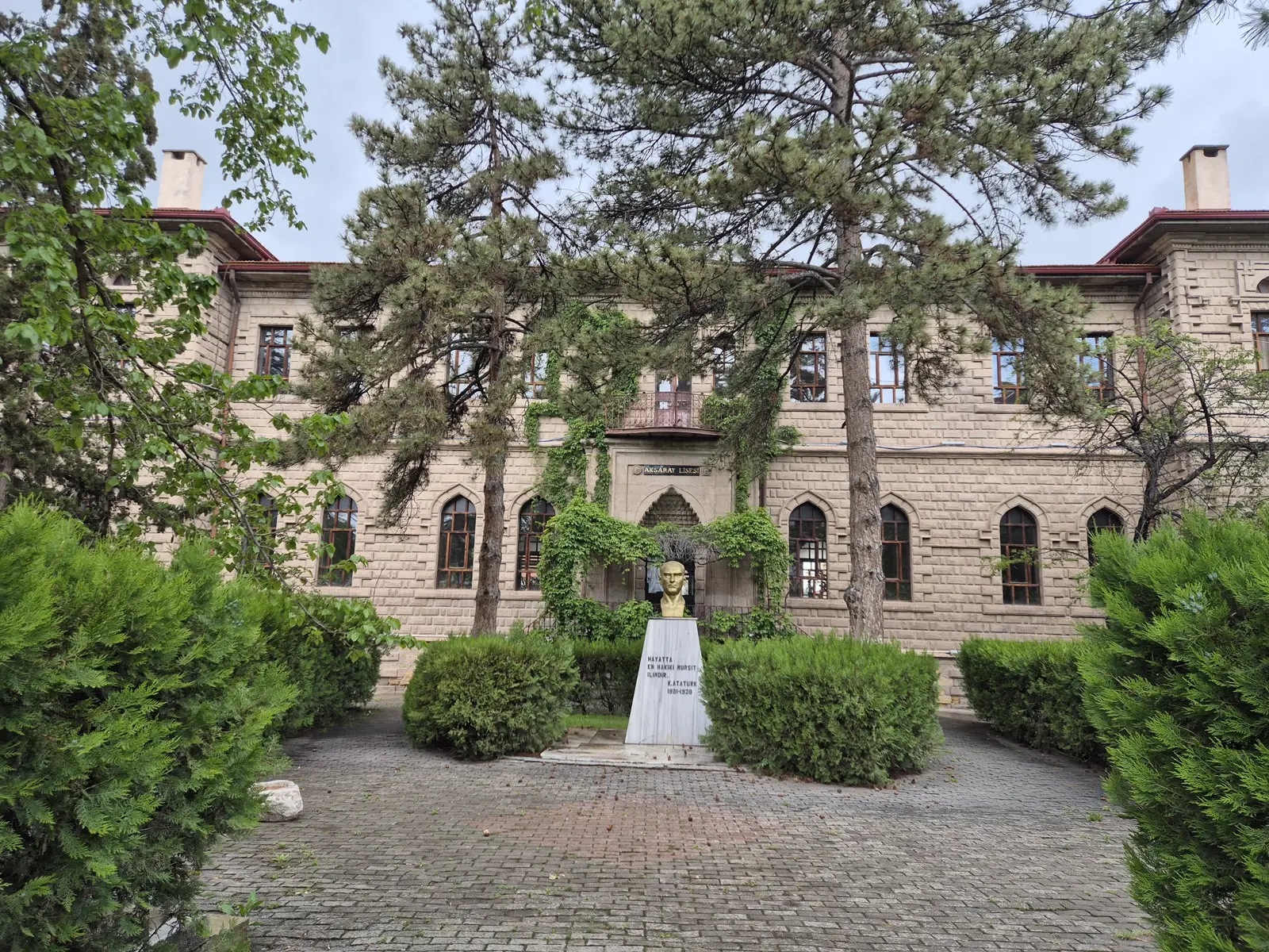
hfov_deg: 73.9
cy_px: 476
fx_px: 843
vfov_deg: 58.9
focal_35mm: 23
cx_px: 634
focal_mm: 5.4
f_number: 1.8
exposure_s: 1/284
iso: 25
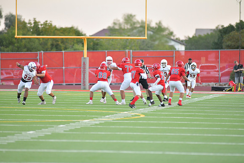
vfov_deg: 4.6
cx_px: 122
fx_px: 2034
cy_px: 82
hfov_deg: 6.9
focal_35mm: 300
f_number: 3.5
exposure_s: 1/1250
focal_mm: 300
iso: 2000
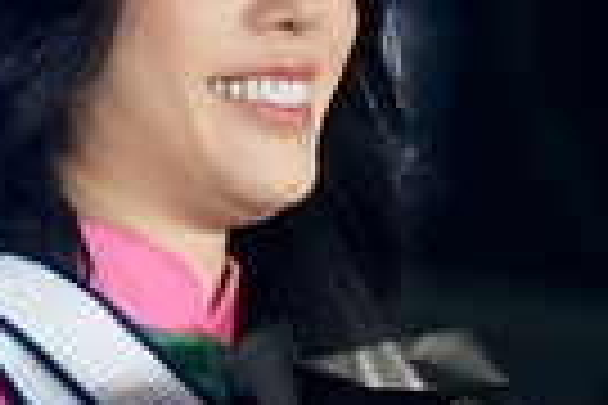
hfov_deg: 1.6
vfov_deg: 1.1
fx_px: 21447
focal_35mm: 1270
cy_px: 1177
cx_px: 1139
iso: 640
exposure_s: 1/320
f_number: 4.5
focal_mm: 171
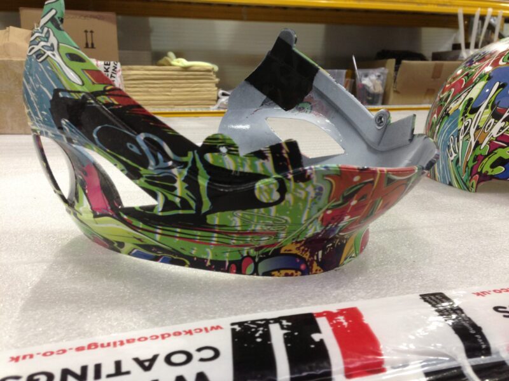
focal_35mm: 33
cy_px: 190
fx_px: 485
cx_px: 254
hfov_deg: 55.4
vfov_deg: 42.9
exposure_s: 1/20
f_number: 2.4
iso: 64
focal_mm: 4.13
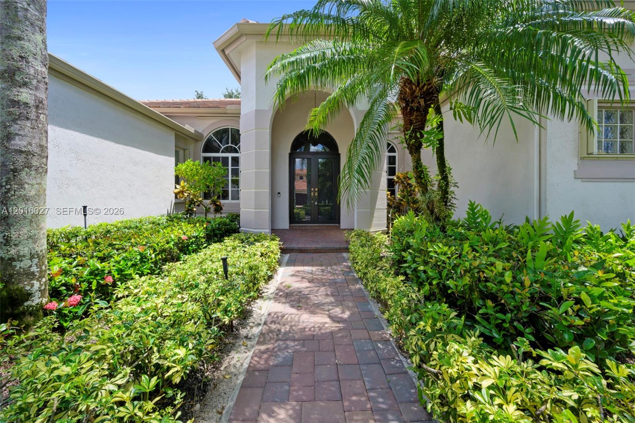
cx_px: 318
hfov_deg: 104.3
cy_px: 212
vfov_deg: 81.2
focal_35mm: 14
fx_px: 247
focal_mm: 14
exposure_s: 1/50
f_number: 11
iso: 100
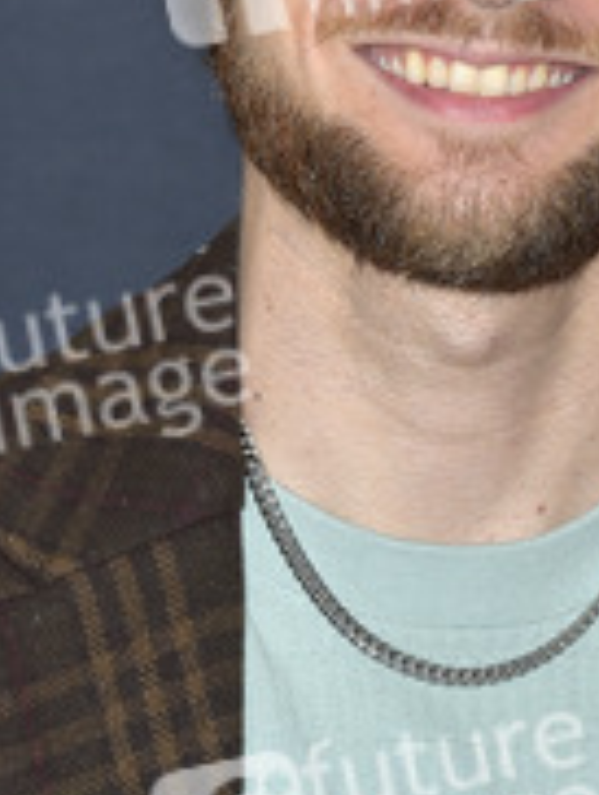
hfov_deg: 7.0
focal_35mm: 211
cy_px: 162
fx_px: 4857
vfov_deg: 9.3
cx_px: 505
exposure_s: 1/250
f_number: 6.3
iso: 250
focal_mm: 100
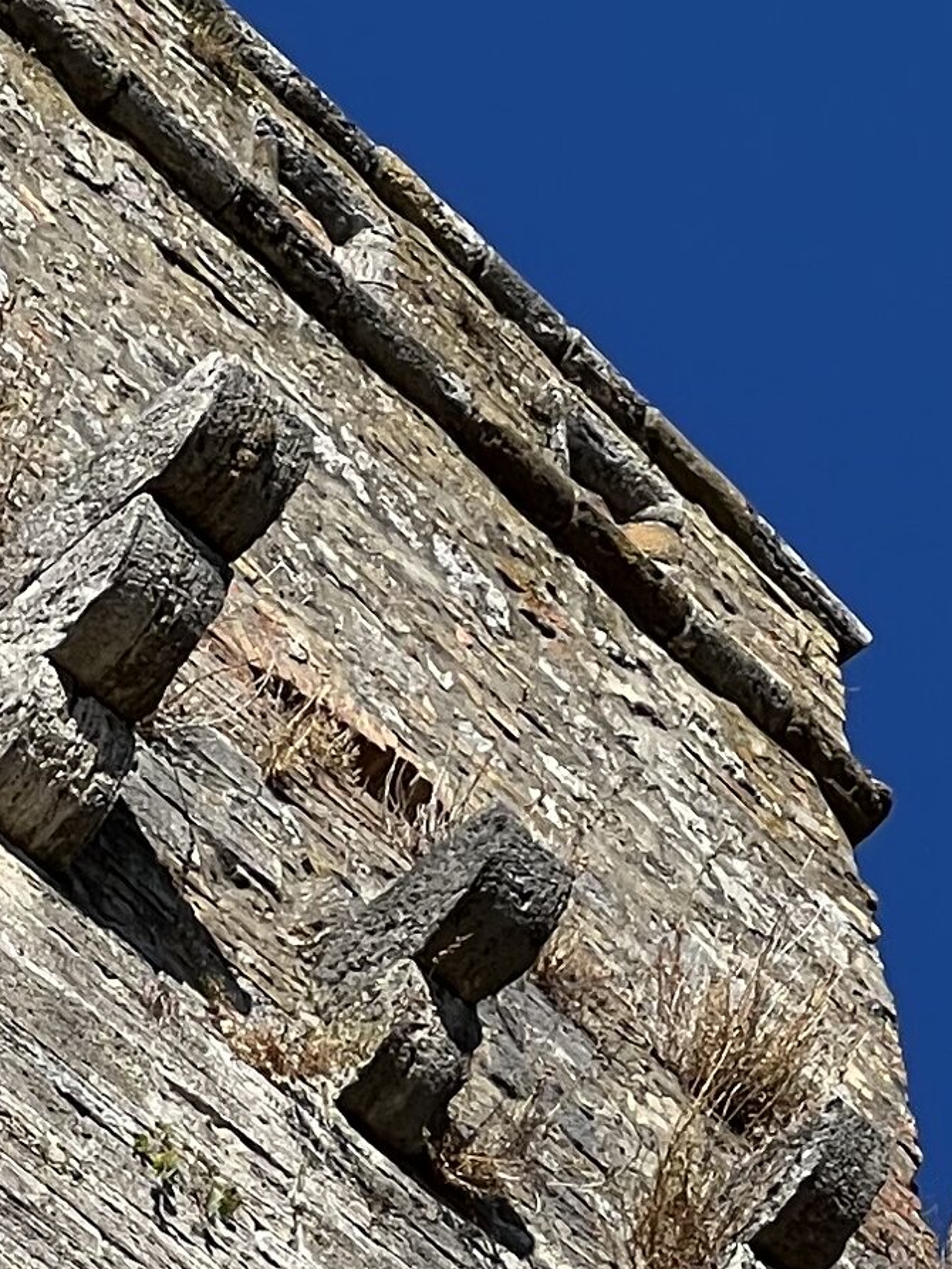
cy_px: 2389
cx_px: -153
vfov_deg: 5.6
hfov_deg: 4.3
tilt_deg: +52.1
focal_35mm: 345
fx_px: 12648
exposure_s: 1/935
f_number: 2.8
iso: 32
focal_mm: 9
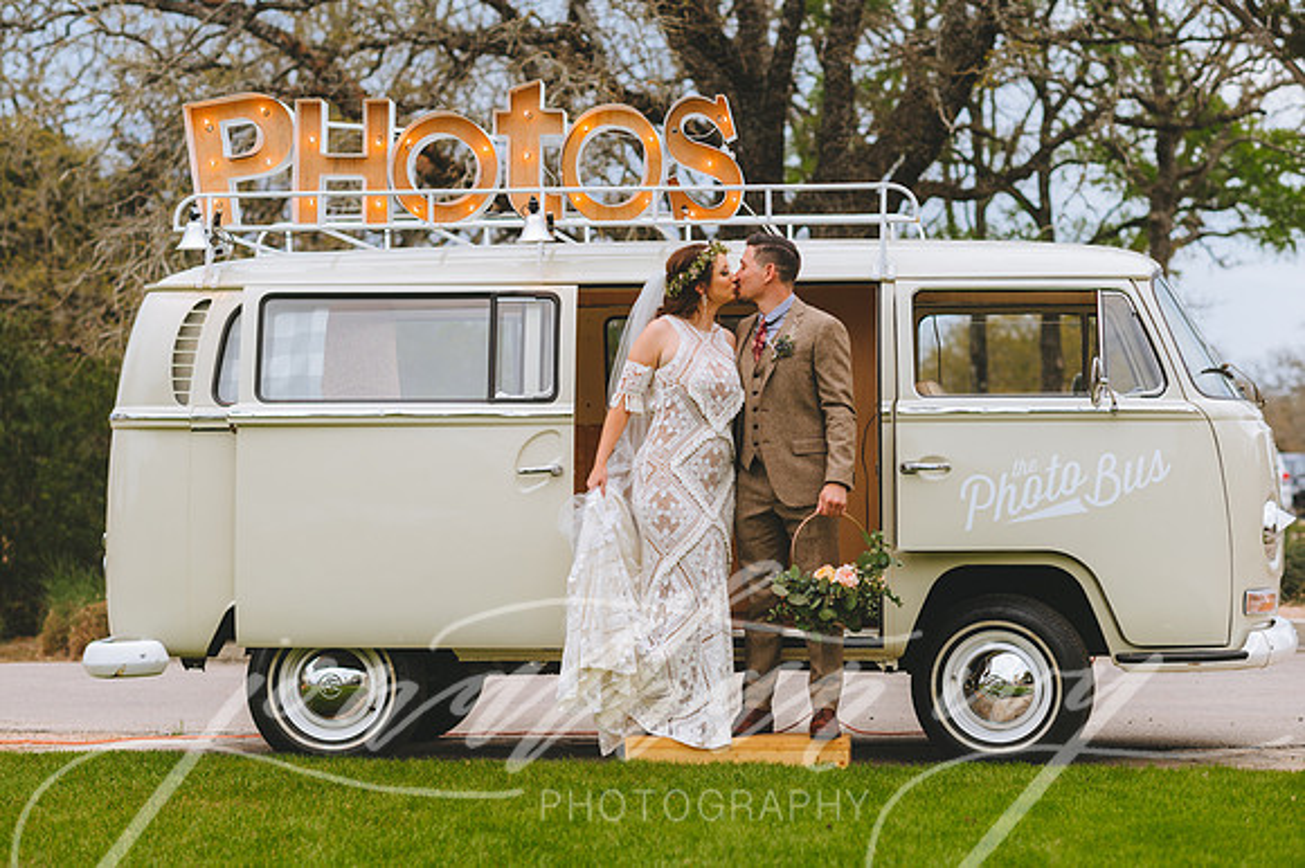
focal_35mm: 85
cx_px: 652
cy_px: 434
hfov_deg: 23.9
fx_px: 3079
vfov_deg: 16.1
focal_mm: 85
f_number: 2.8
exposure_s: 1/250
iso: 160
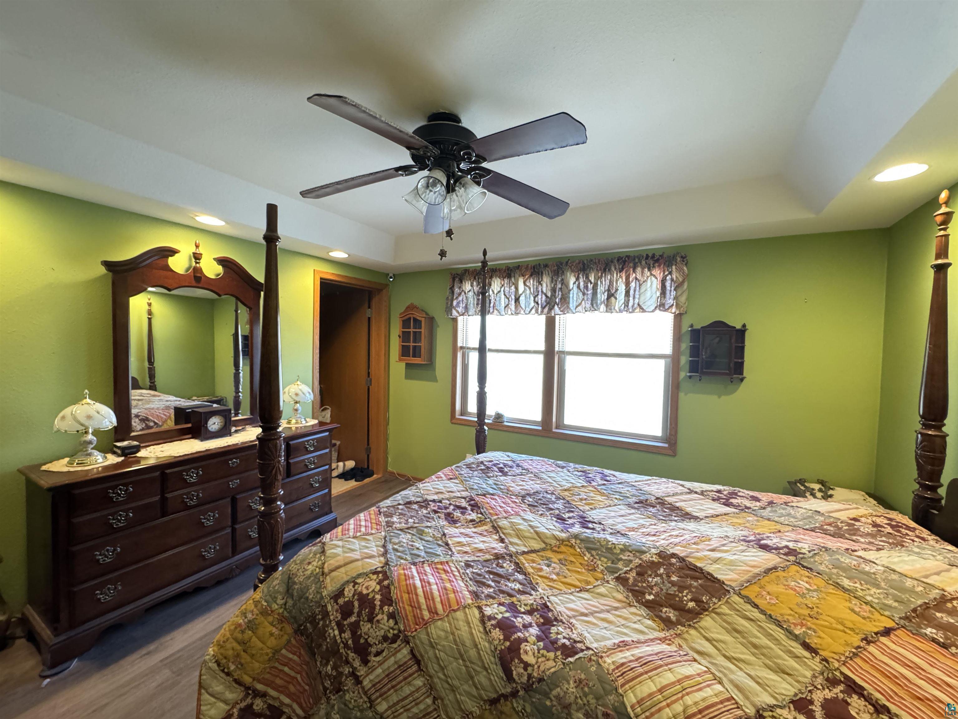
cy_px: 360
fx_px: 387
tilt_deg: -2.3
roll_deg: -1.4
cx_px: 479
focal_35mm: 14
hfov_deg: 102.1
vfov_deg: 85.7
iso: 800
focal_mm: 2.22
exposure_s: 1/40
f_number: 2.2
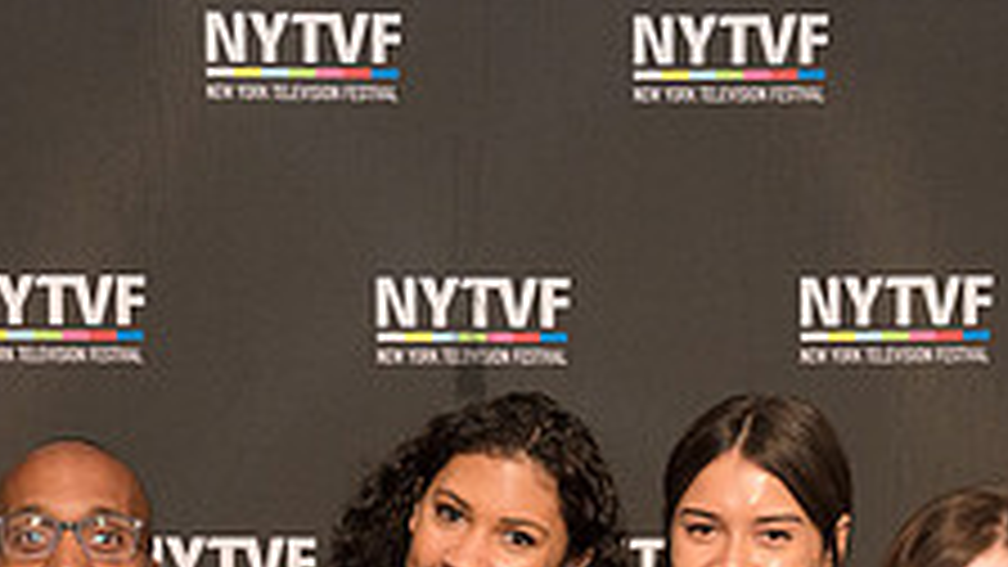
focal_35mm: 87
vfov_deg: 13.3
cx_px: 468
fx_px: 2325
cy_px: 794
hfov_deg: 24.5
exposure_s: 1/500
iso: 2500
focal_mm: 32
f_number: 4
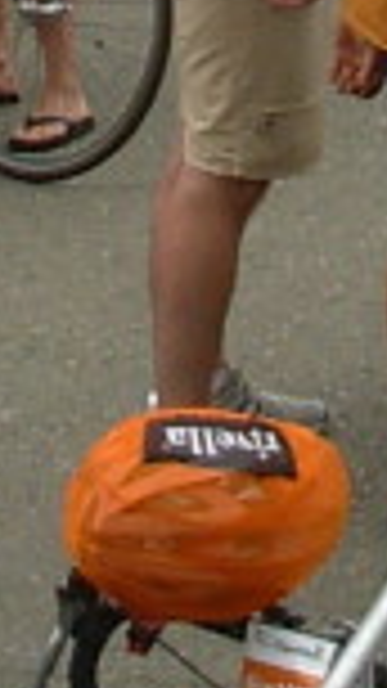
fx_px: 5056
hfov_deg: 4.4
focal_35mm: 277
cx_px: 324
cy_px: -540
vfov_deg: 7.6
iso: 50
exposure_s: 1/322
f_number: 2.9
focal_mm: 6.3
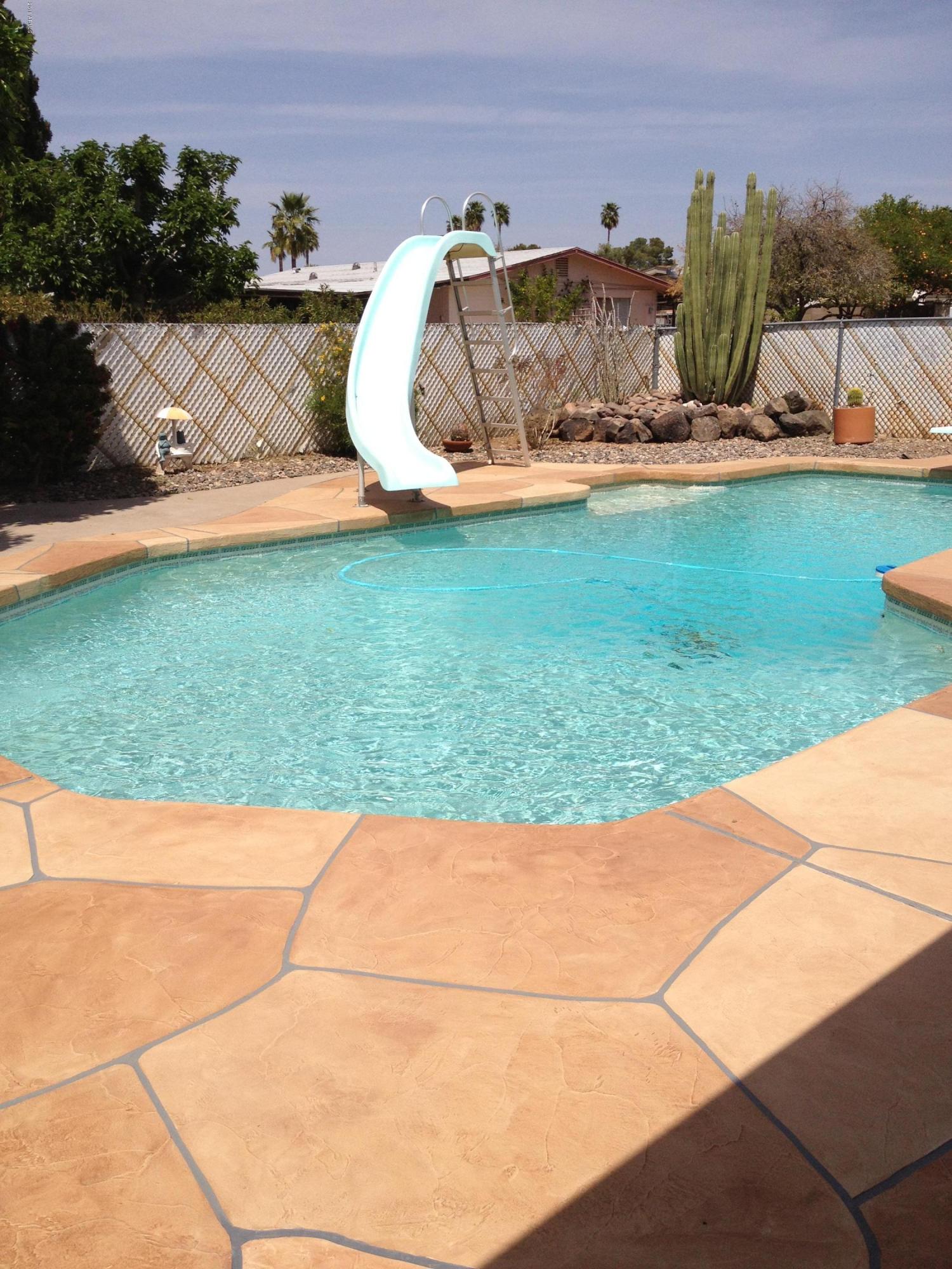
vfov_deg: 52.6
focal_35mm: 35
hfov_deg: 40.7
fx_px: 1283
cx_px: 476
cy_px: 634
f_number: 2.4
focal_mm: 4.28
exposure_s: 1/3460
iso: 64
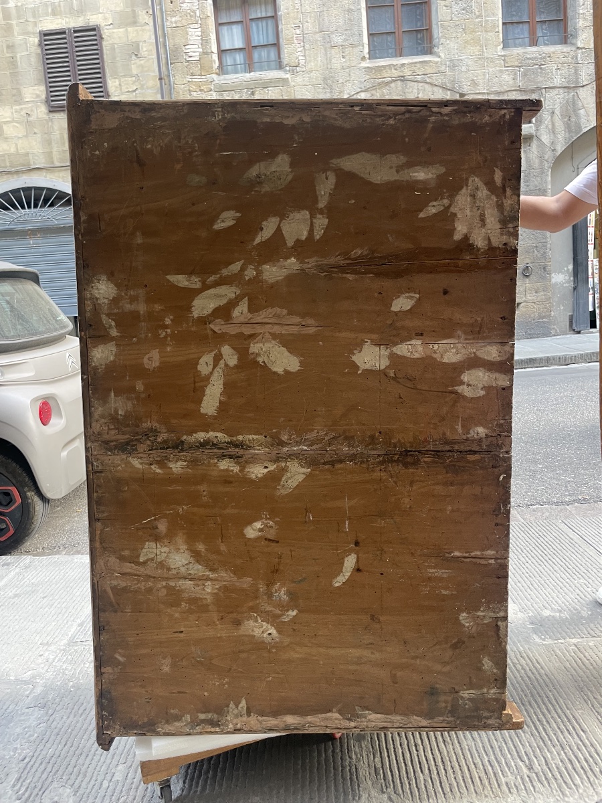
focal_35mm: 26
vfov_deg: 67.3
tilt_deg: -9.3
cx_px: 301
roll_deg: +5.2
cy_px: 402
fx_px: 603
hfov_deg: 53.1
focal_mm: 4.2
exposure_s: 1/63
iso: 125
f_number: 1.6
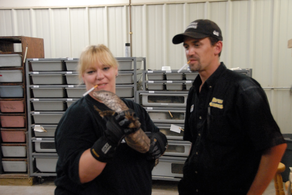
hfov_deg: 41.1
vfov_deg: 28.2
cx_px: 146
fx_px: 390
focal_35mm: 48
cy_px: 98
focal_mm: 32
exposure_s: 1/60
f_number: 4
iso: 1600
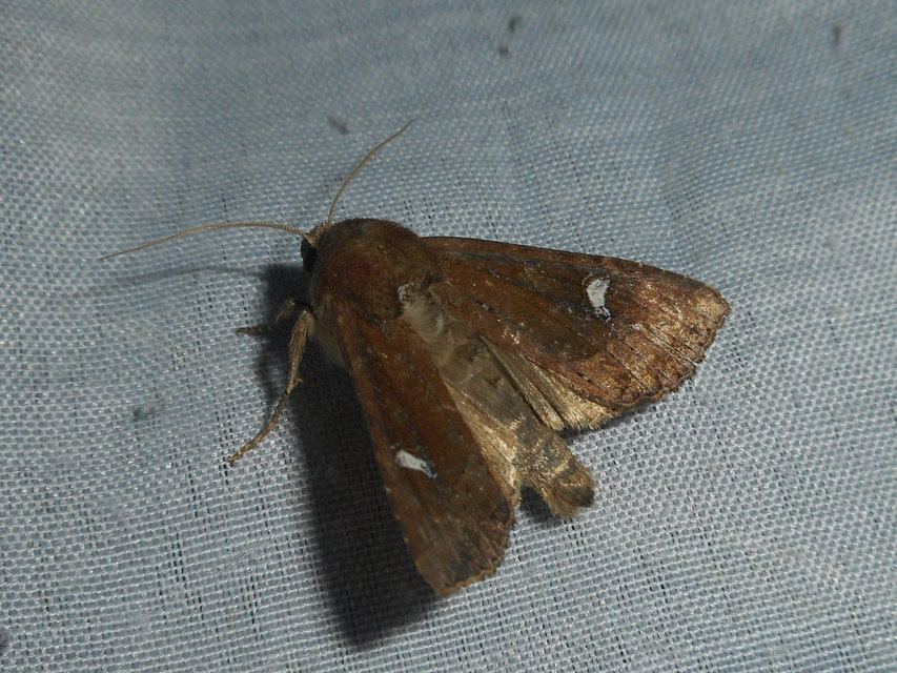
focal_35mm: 34
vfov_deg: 41.8
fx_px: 881
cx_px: 448
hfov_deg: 54.0
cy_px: 336
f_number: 11.9
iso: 80
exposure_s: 1/30
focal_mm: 6
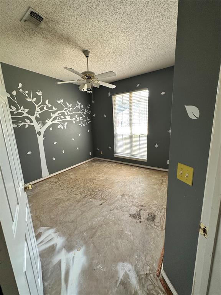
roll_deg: +2.3
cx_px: 110
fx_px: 119
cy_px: 148
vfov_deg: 102.1
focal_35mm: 14
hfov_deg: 85.7
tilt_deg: -9.8
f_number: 2.2
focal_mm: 2.22
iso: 100
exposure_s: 1/99
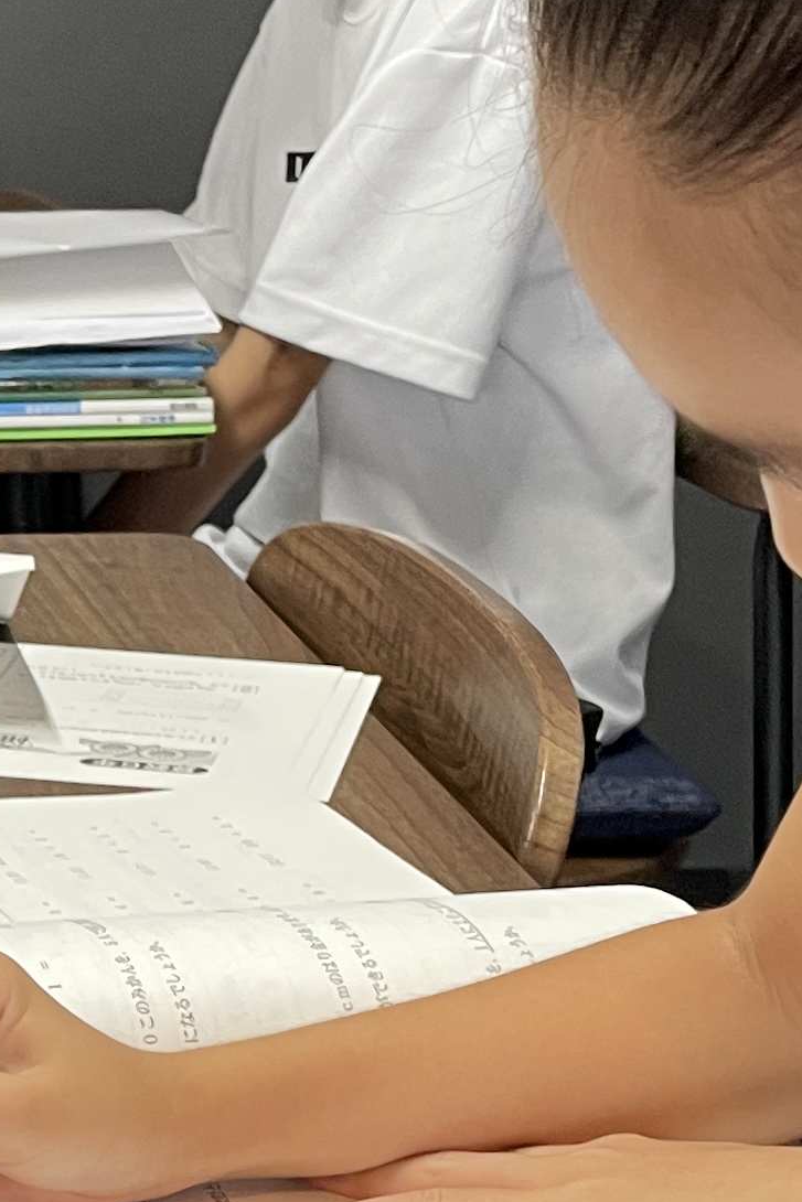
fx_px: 3340
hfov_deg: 12.7
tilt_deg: -19.9
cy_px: 1127
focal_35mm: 100
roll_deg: +1.5
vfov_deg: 19.9
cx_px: -538
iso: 100
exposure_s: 1/60
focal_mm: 4.2
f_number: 1.6
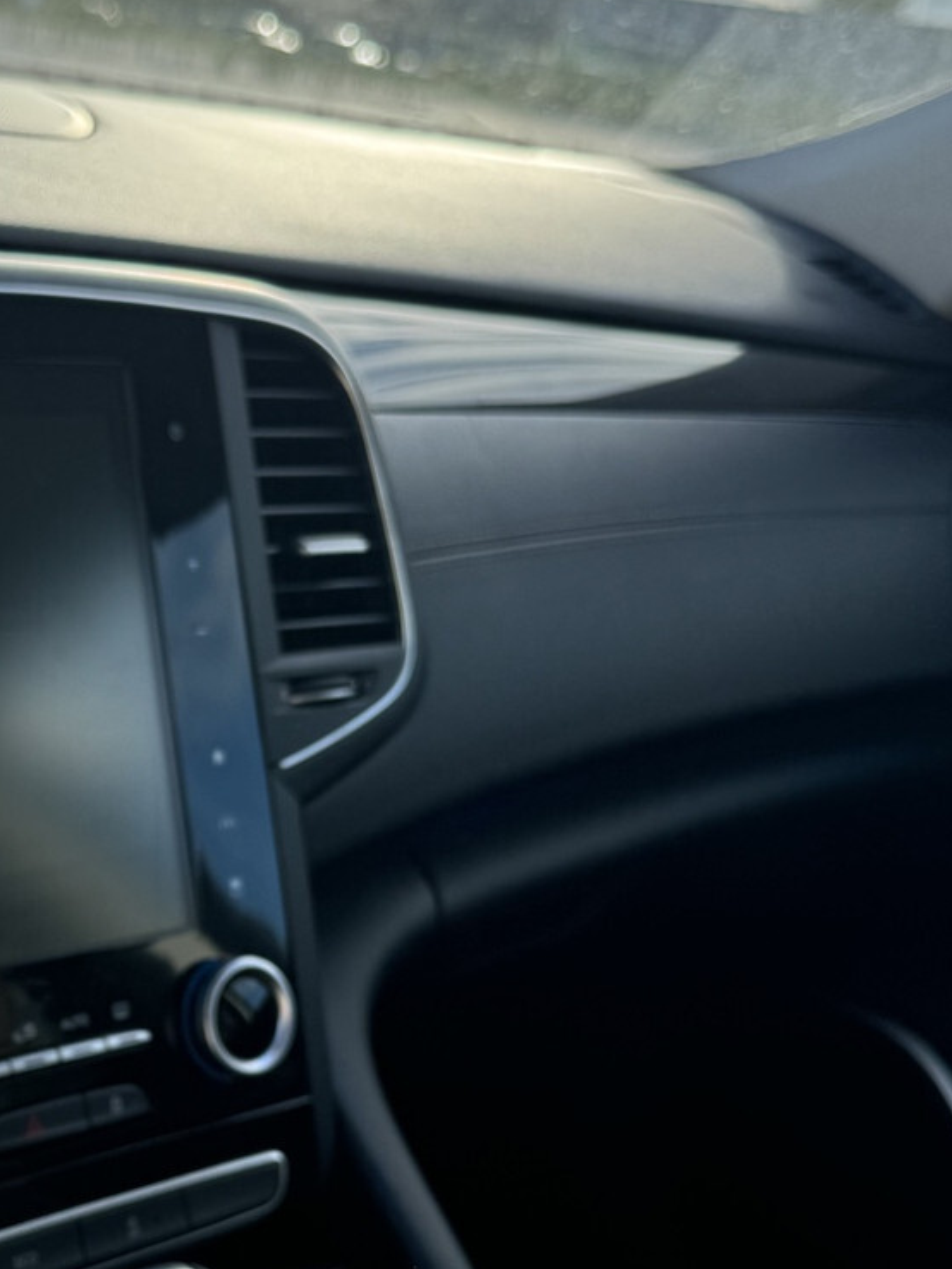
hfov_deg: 26.8
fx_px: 1906
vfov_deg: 36.4
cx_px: 52
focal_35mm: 52
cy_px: 848
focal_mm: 6.76
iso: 80
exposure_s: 1/1026
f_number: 1.78
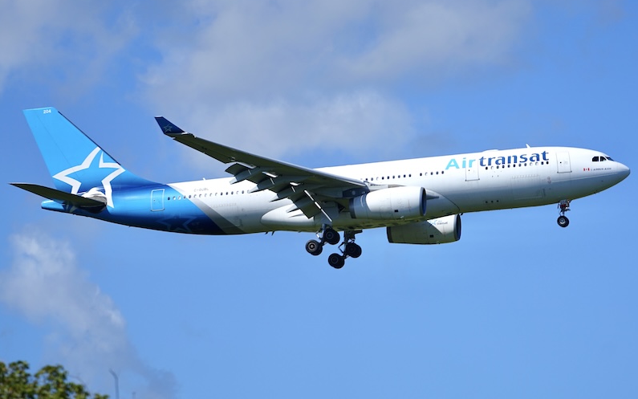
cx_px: 320
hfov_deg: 10.2
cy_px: 189
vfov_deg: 6.4
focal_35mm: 205
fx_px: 3565
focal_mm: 200
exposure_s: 1/4000
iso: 100
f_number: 2.8
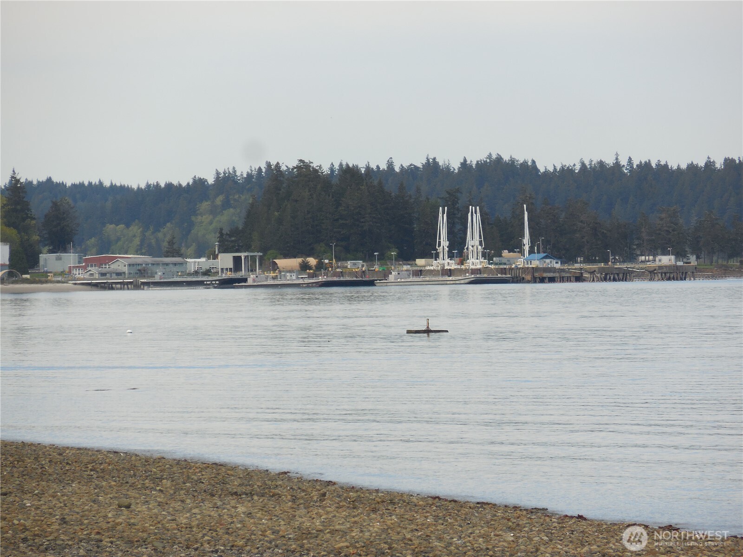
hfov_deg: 7.7
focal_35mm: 256
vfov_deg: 5.8
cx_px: 372
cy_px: 278
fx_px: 5495
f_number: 6
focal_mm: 46.1
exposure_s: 1/320
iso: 125
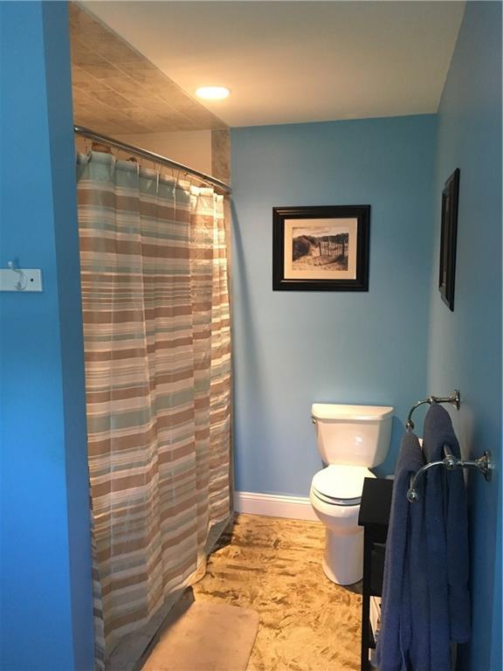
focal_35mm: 29
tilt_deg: -6.1
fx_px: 562
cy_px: 336
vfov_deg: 61.7
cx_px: 252
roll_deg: +0.3
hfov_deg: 48.2
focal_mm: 4.15
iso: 200
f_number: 2.2
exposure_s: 1/30
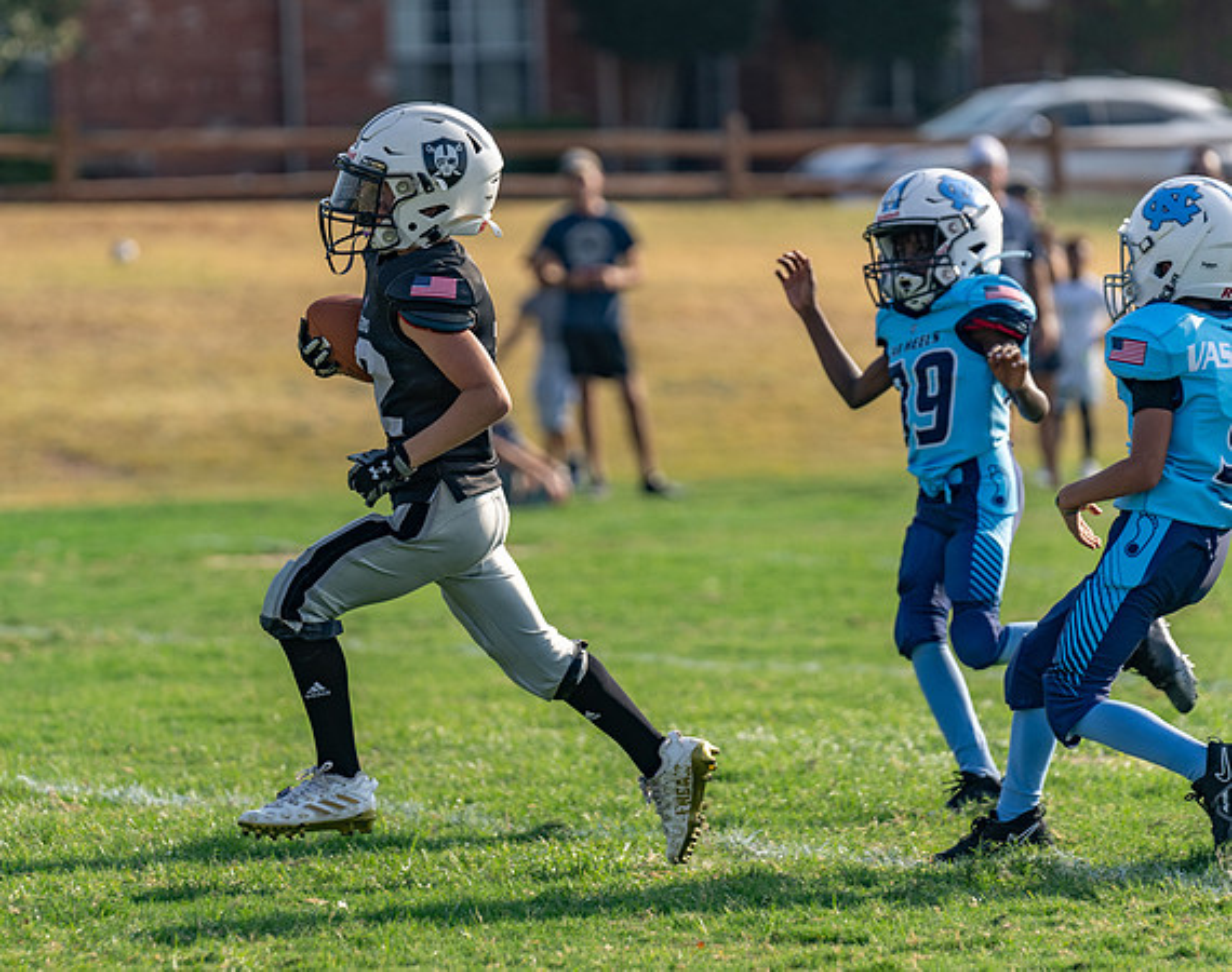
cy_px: 512
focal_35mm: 280
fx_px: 10170
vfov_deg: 5.5
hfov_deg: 6.9
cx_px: 366
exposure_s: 1/1250
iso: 100
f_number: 3.5
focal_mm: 200
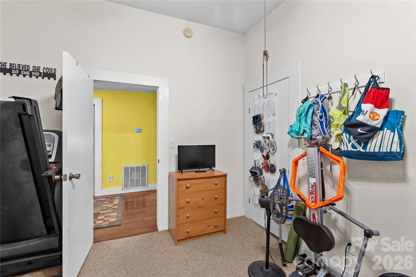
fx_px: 185
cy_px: 138
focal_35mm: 16
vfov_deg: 73.7
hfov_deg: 96.7
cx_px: 208
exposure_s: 2.5
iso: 100
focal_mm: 16
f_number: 8
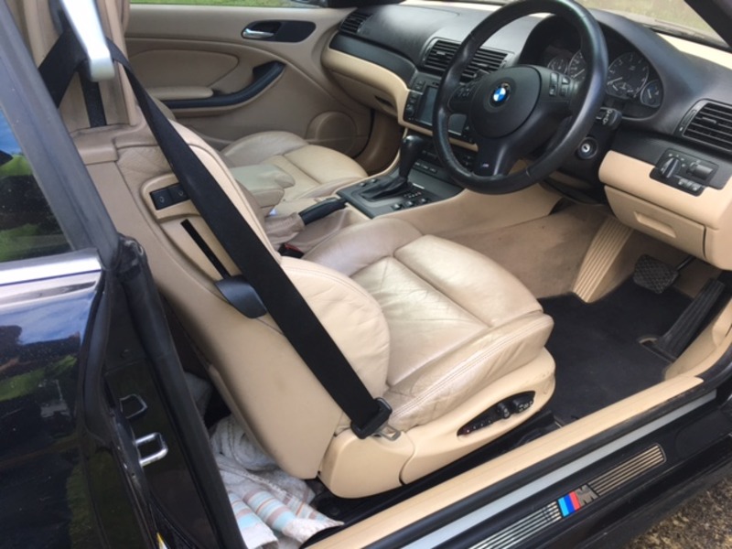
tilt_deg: -25.1
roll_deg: -4.1
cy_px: 274
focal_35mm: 29
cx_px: 366
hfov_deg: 61.7
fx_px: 613
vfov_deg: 48.2
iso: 40
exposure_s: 1/100
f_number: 2.2
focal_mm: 4.15
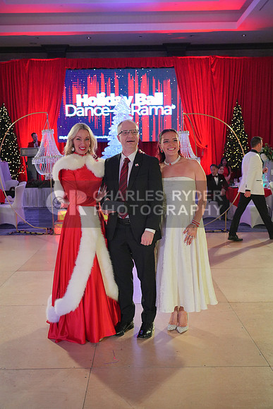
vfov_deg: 55.8
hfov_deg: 38.9
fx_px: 386
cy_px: 204
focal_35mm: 34
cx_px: 136
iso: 4000
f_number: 4
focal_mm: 34
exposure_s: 1/400
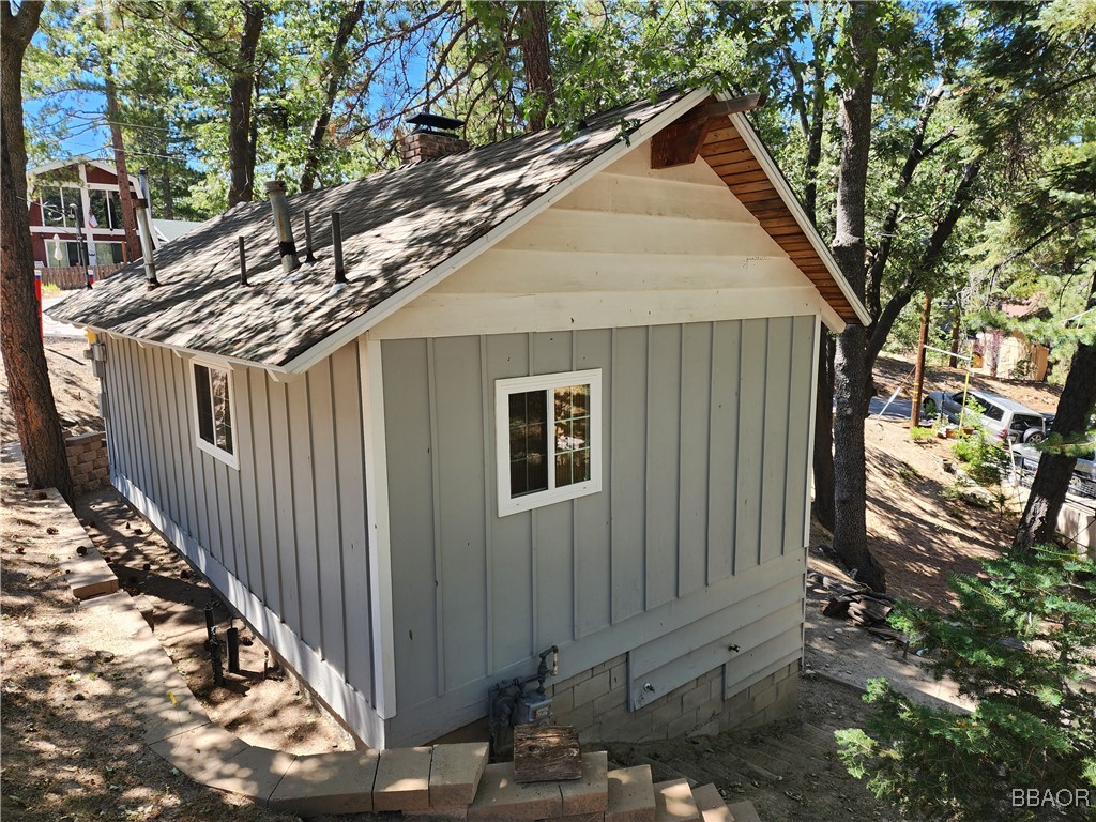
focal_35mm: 23
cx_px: 548
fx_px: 728
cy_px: 411
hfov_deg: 73.9
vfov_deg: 58.9
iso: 20
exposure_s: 1/180
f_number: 1.8
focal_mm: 6.4
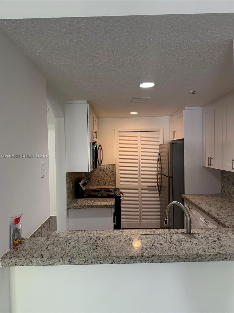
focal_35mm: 24
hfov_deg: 56.8
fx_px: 216
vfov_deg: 71.6
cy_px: 156
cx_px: 117
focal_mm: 6.76
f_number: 1.78
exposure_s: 1/60
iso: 200
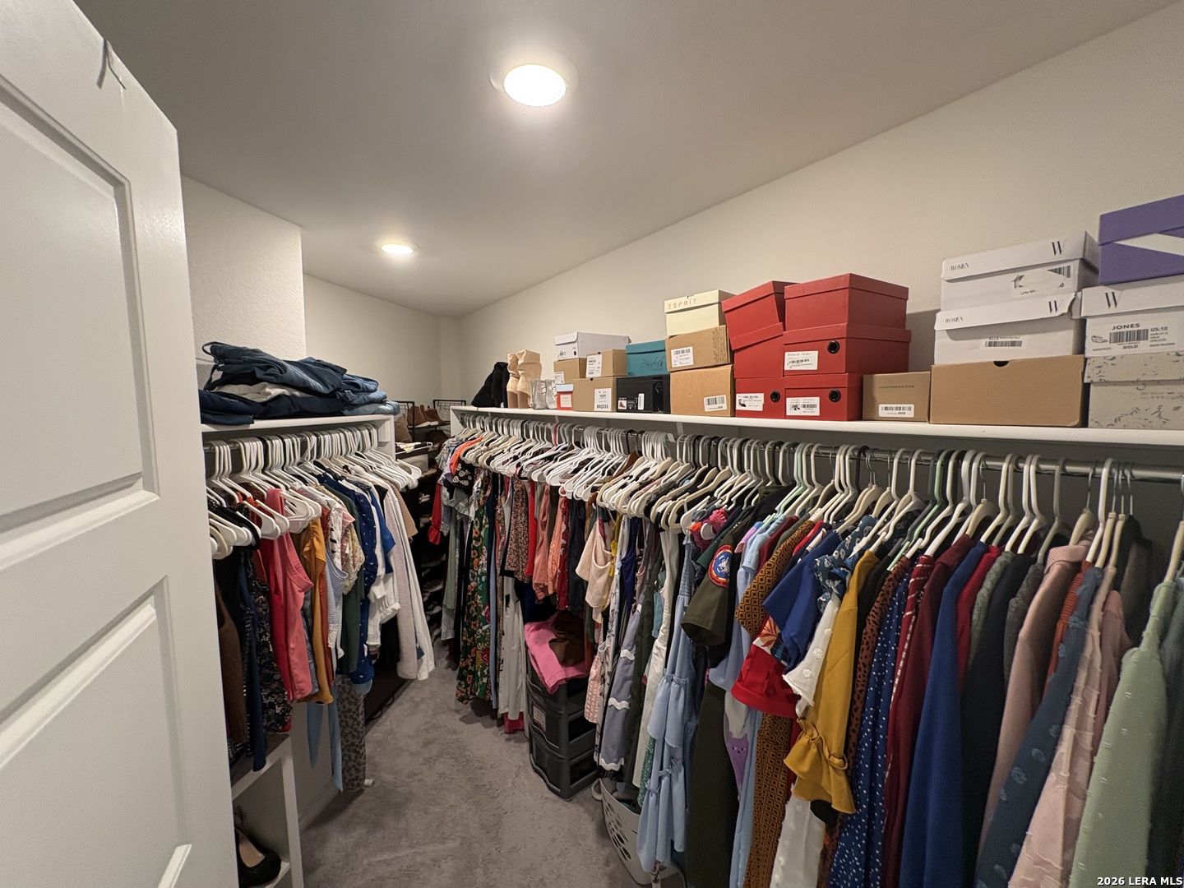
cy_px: 444
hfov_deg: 102.1
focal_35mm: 14
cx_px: 592
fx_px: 479
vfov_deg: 85.7
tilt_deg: -5.5
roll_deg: -0.2
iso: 200
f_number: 2.2
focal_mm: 2.22
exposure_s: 1/60
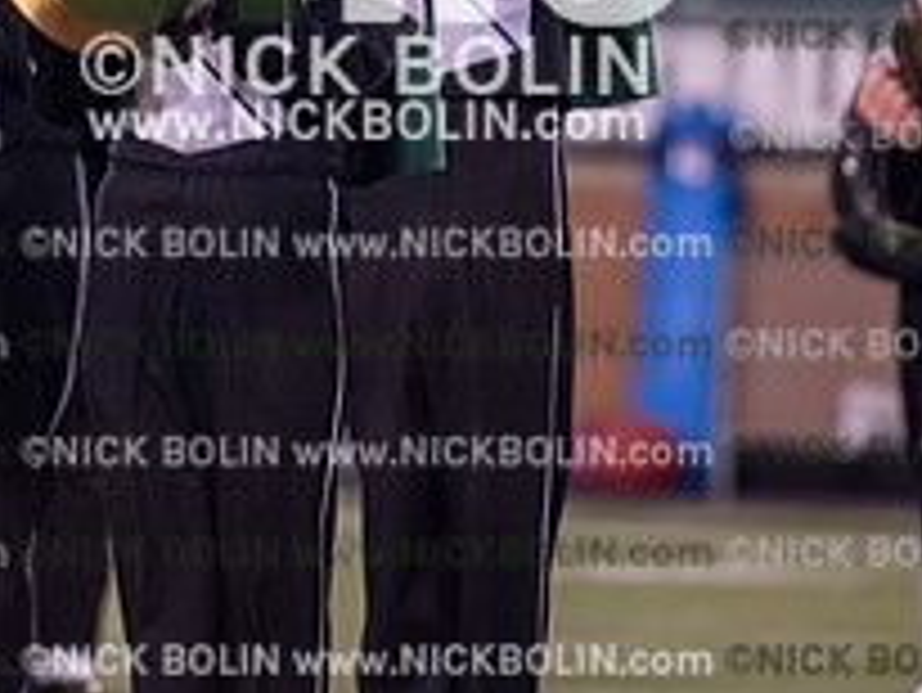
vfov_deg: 2.7
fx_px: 14471
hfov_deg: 3.6
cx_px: 364
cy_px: -70
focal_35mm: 543
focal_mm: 200
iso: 2500
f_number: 2.8
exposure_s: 1/1250
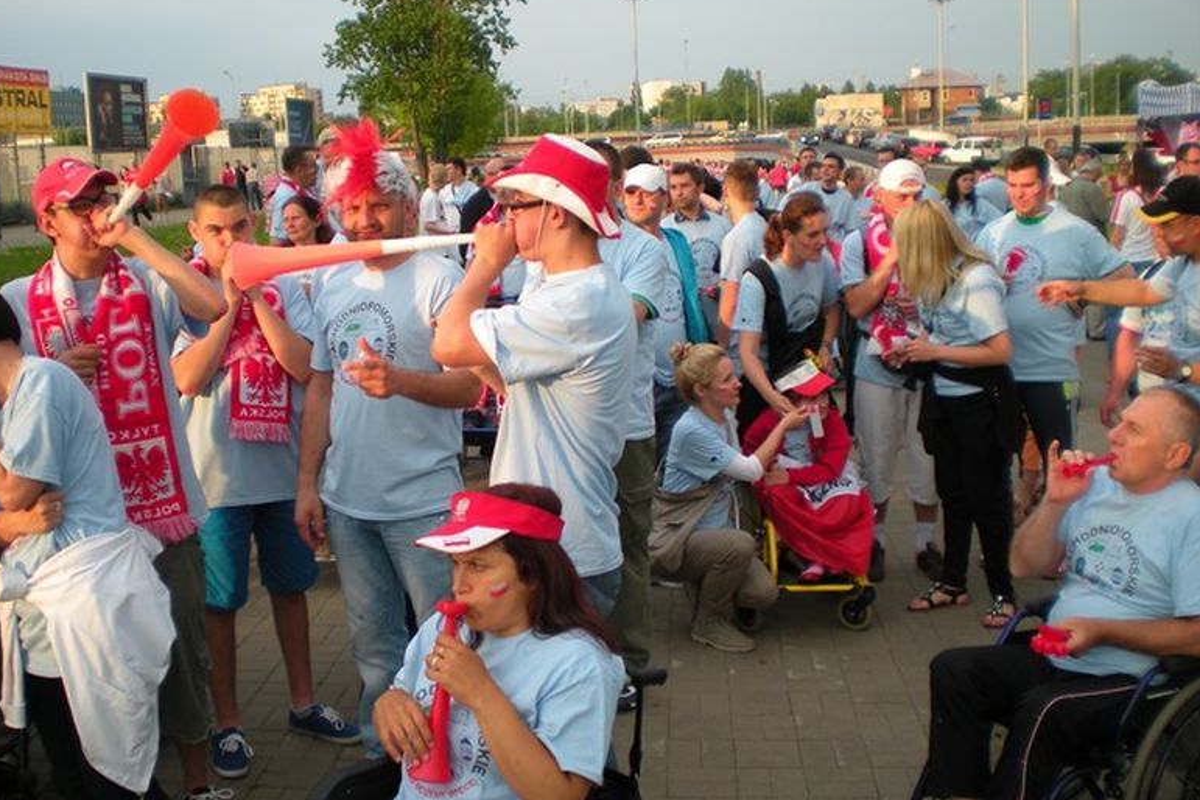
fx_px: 1367
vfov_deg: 32.6
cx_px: 579
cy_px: 395
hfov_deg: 47.4
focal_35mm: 41
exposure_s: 1/163
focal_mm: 6.3
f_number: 3.1
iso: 64
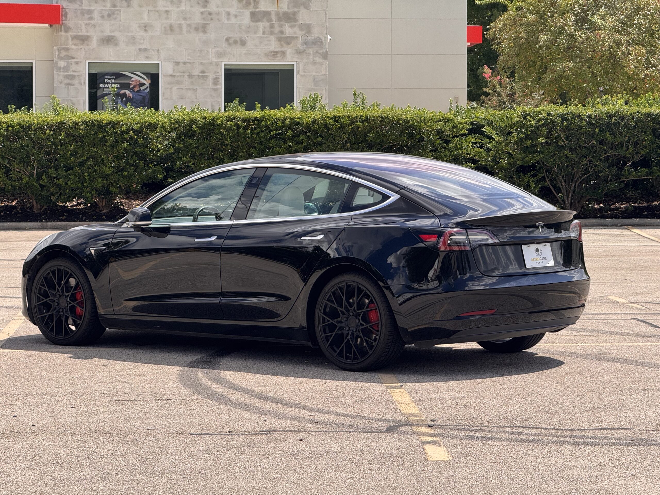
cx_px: 330
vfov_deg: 12.3
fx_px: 2288
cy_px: 248
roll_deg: -0.4
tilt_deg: -2.7
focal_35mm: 120
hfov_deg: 16.4
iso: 50
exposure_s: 1/1227
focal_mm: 15.66
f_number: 2.8
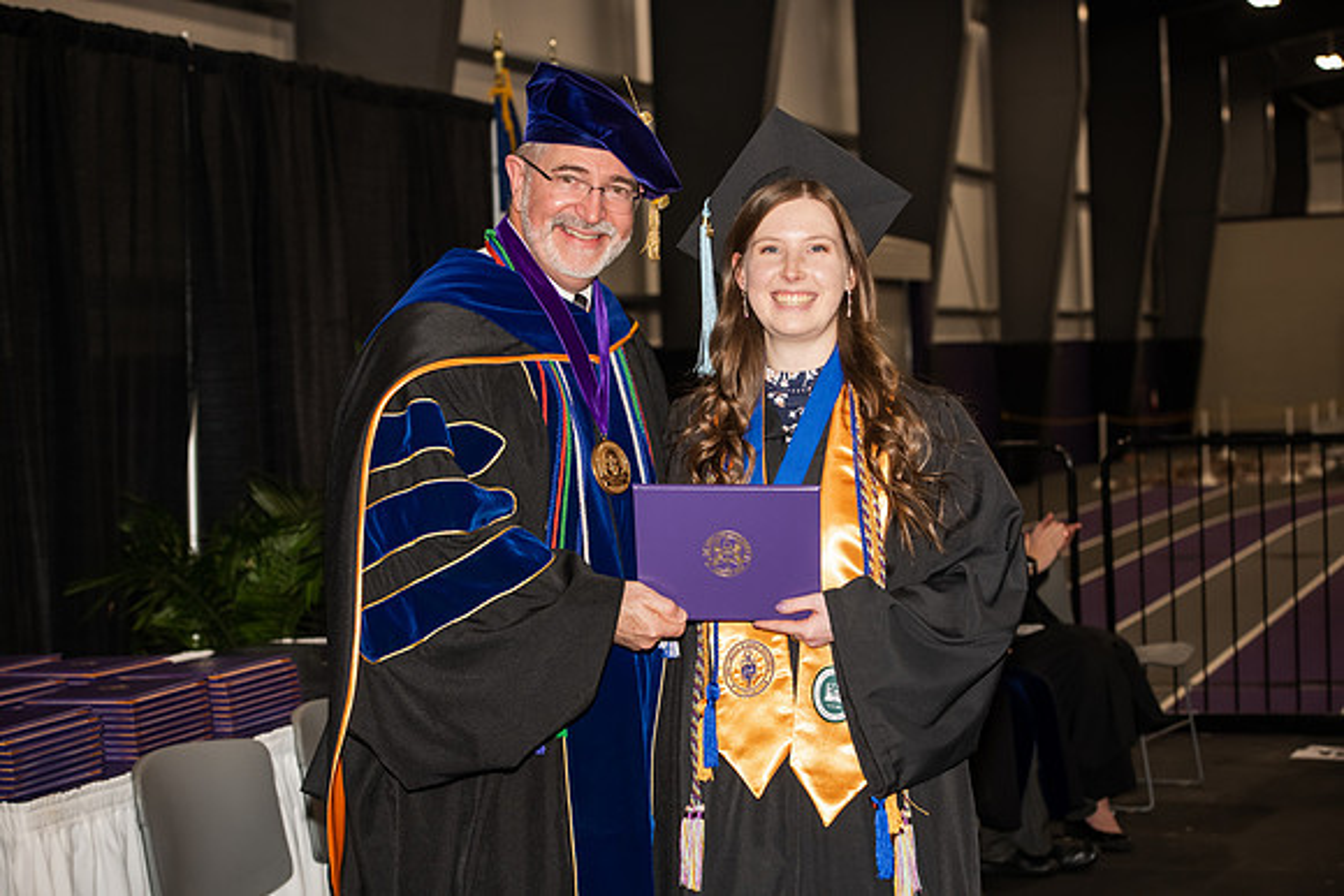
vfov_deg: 19.5
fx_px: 2614
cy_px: 448
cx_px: 672
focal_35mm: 70
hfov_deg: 28.8
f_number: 5.6
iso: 1000
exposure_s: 1/200
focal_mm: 70
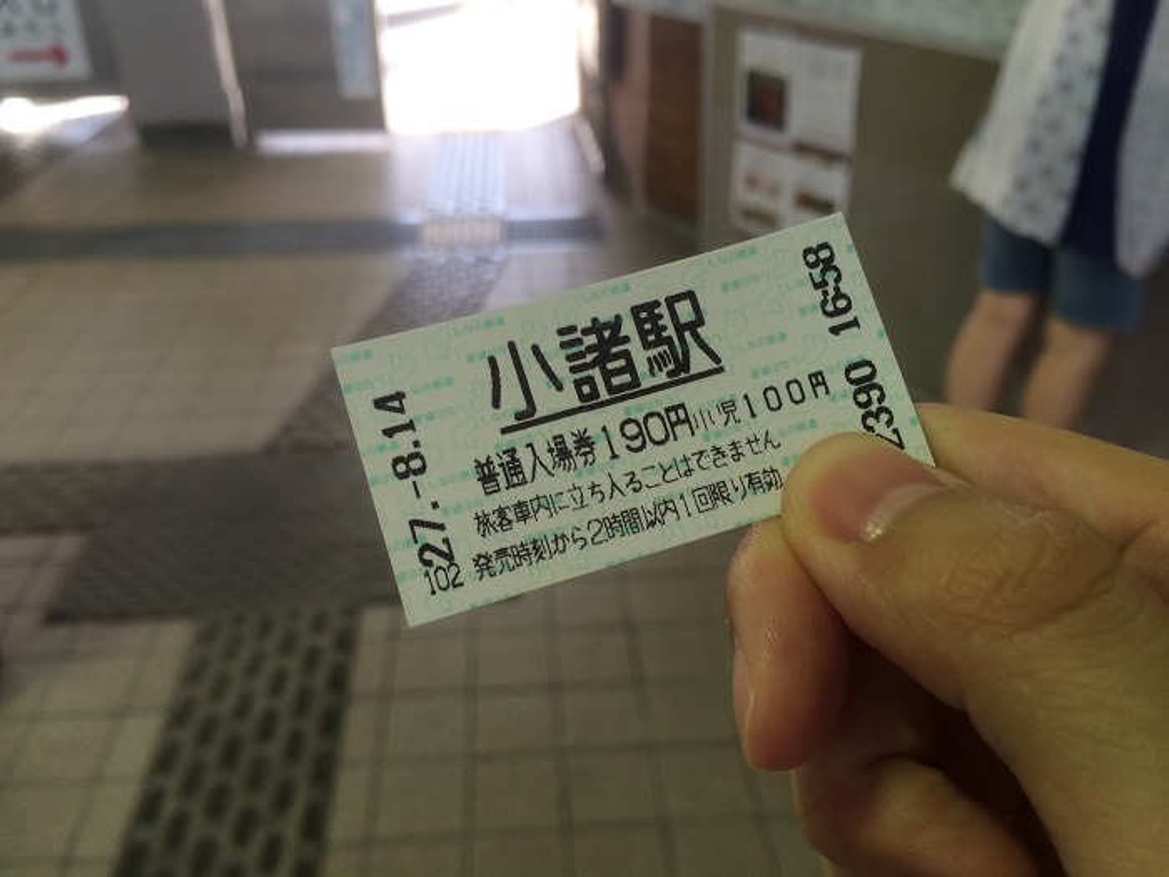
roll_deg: +0.5
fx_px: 979
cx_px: 584
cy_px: 438
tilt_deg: -31.3
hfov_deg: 61.7
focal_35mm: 29
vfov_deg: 48.2
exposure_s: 1/40
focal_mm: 4.15
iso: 40
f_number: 2.2
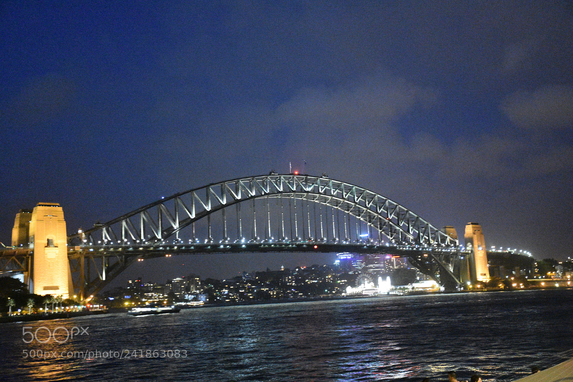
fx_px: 716
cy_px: 191
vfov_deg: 29.9
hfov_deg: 43.6
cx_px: 286
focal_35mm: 45
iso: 12800
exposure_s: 1/13
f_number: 4
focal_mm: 30
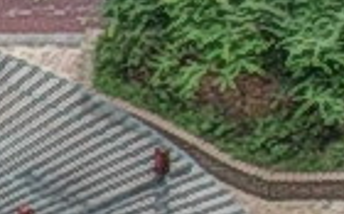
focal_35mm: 373
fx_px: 3491
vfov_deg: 3.5
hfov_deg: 5.4
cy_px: 391
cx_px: -624
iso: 70
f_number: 3
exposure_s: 1/26.9
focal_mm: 7.3
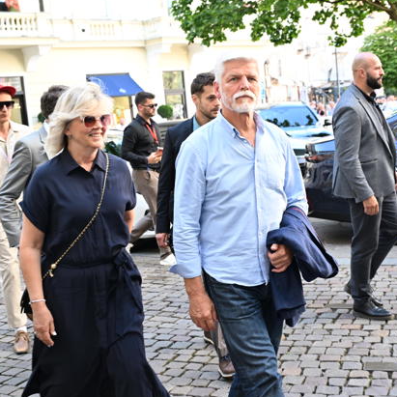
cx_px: 233
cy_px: 184
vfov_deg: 30.0
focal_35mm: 57
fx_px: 740
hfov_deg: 30.0
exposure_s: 1/250
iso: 1250
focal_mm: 40
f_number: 5
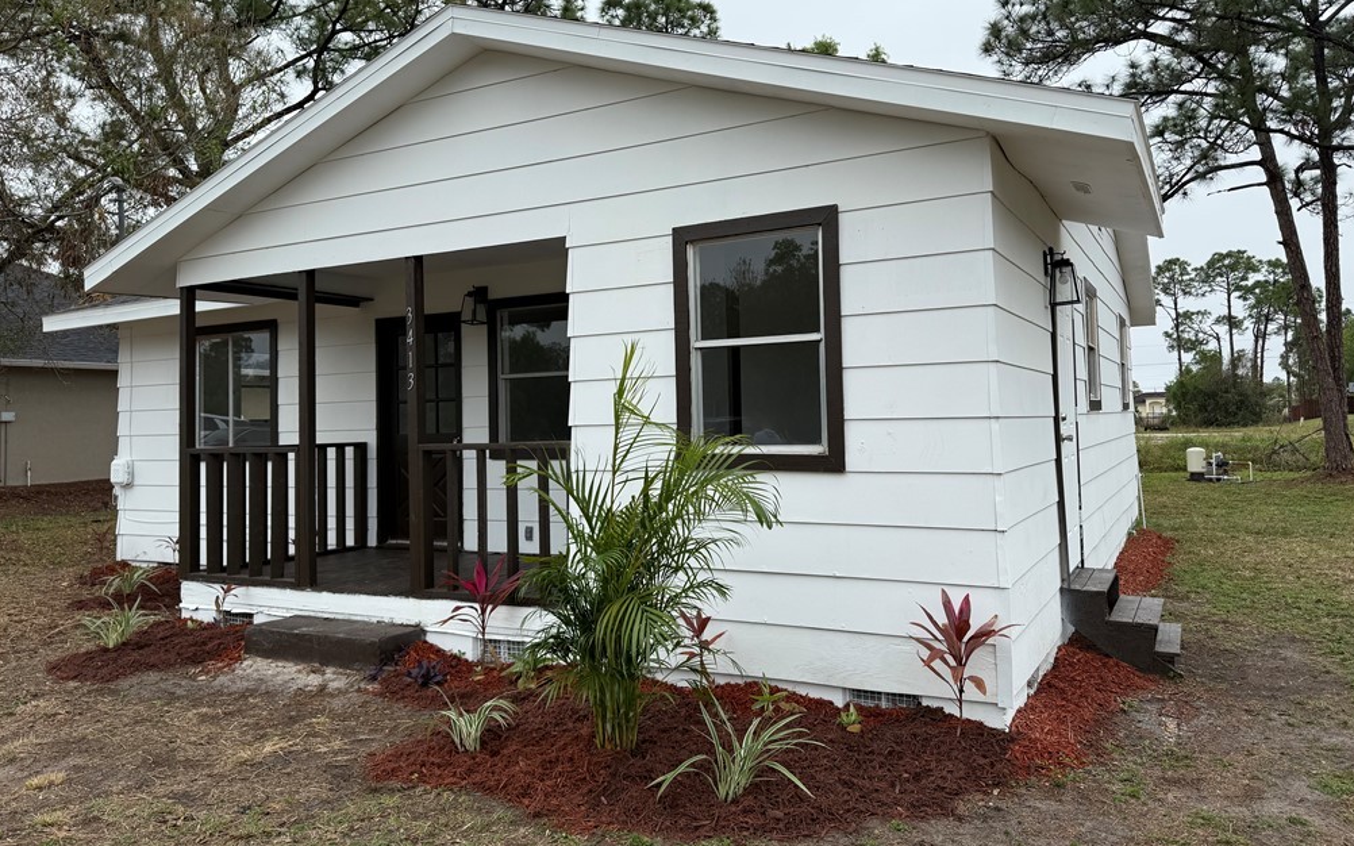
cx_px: 681
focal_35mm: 26
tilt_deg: +2.5
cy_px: 381
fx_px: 959
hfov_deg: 70.4
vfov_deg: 47.5
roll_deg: +1.2
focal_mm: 6.76
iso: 80
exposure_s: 1/1689
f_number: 1.78
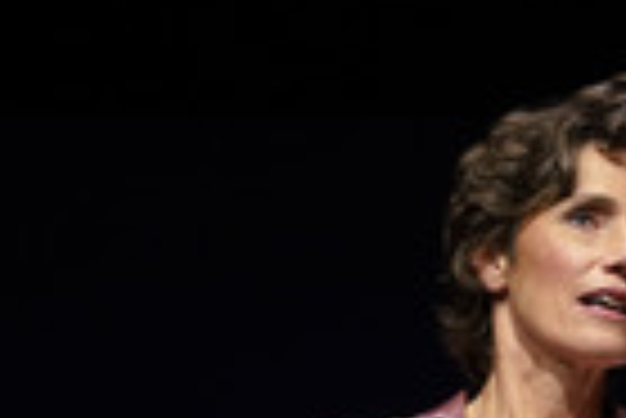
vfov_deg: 3.7
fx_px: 6493
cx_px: 817
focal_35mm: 373
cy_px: 611
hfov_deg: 5.5
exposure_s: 1/200
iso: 1600
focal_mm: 115
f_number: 5.6
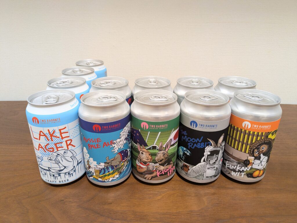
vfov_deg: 54.9
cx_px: 148
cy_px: 112
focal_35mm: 25
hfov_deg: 69.4
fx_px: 215
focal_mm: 5.43
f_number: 1.89
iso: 91
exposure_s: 1/25
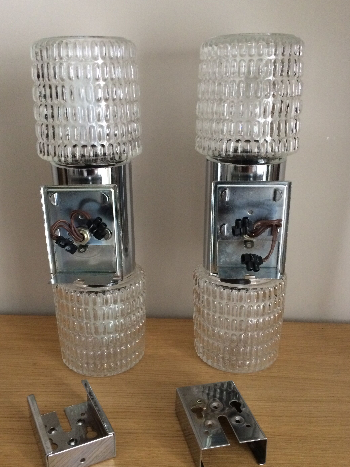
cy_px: 243
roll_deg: +0.0
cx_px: 163
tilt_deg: -21.4
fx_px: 458
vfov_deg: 53.9
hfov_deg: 41.8
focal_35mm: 34
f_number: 2.2
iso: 320
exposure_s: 1/33
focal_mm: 4.15
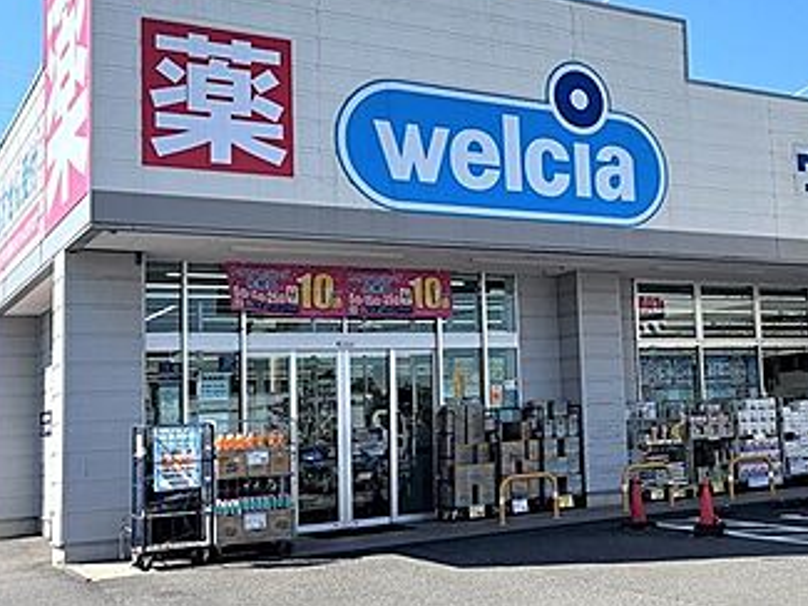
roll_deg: +2.7
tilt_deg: +6.0
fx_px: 1121
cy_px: 281
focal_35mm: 48
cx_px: 639
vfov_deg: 30.3
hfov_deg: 38.3
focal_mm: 5.96
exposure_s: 1/2151
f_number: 1.6
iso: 50
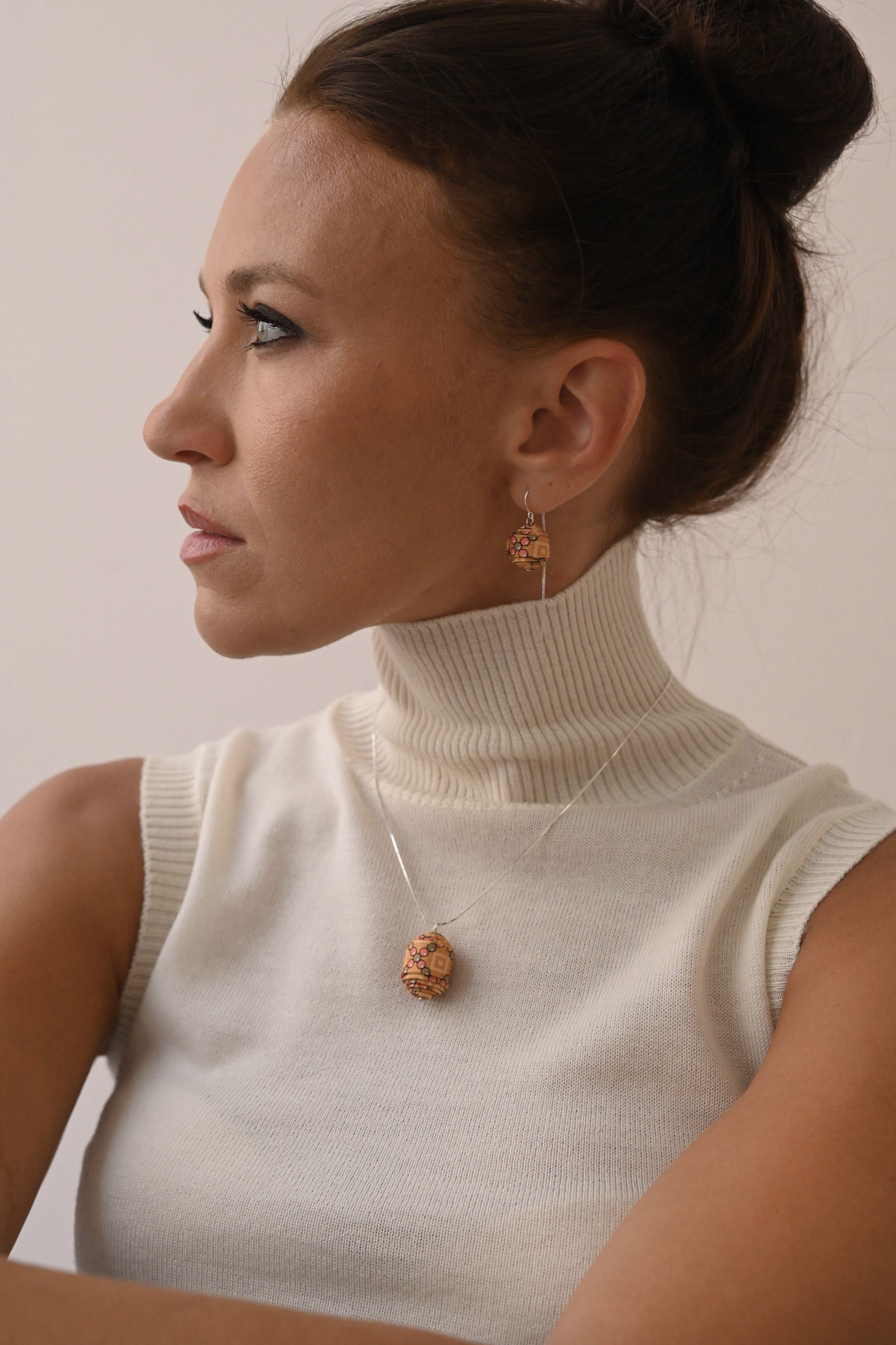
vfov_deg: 42.7
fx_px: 1717
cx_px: 448
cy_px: 672
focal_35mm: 46
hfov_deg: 29.2
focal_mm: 46
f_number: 5
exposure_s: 1/400
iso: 2500
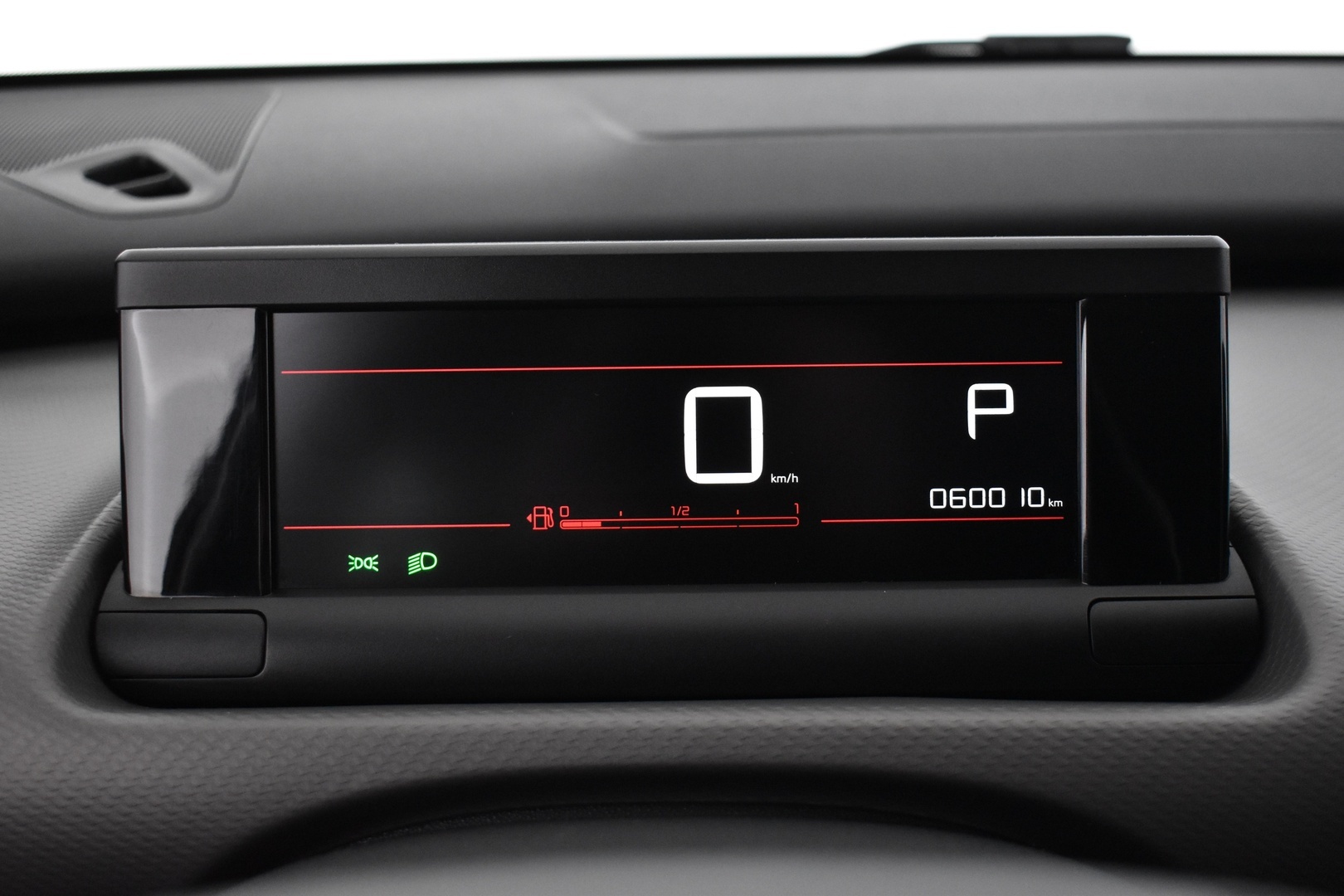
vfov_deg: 30.8
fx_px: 1624
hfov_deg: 45.0
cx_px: 672
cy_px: 448
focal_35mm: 44
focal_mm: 29
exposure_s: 1/40
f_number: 4.2
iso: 3200
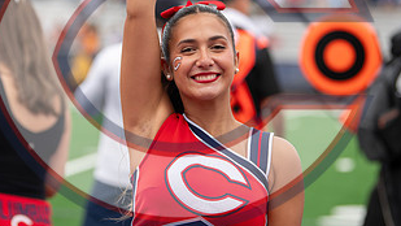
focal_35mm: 254
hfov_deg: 8.5
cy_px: 58
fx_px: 2701
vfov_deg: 4.8
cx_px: 172
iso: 800
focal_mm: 110
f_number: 2.8
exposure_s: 1/1000
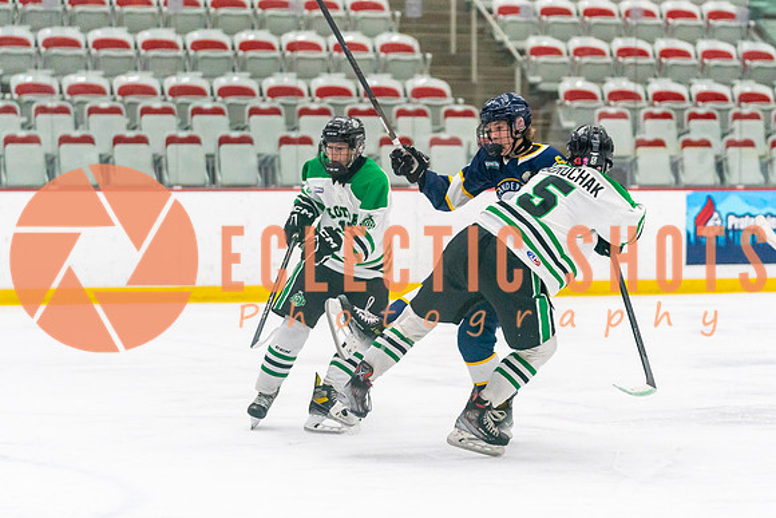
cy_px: 314
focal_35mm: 139
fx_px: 2993
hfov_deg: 14.8
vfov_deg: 9.9
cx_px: 417
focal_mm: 100
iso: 4000
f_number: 2.8
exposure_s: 1/1600
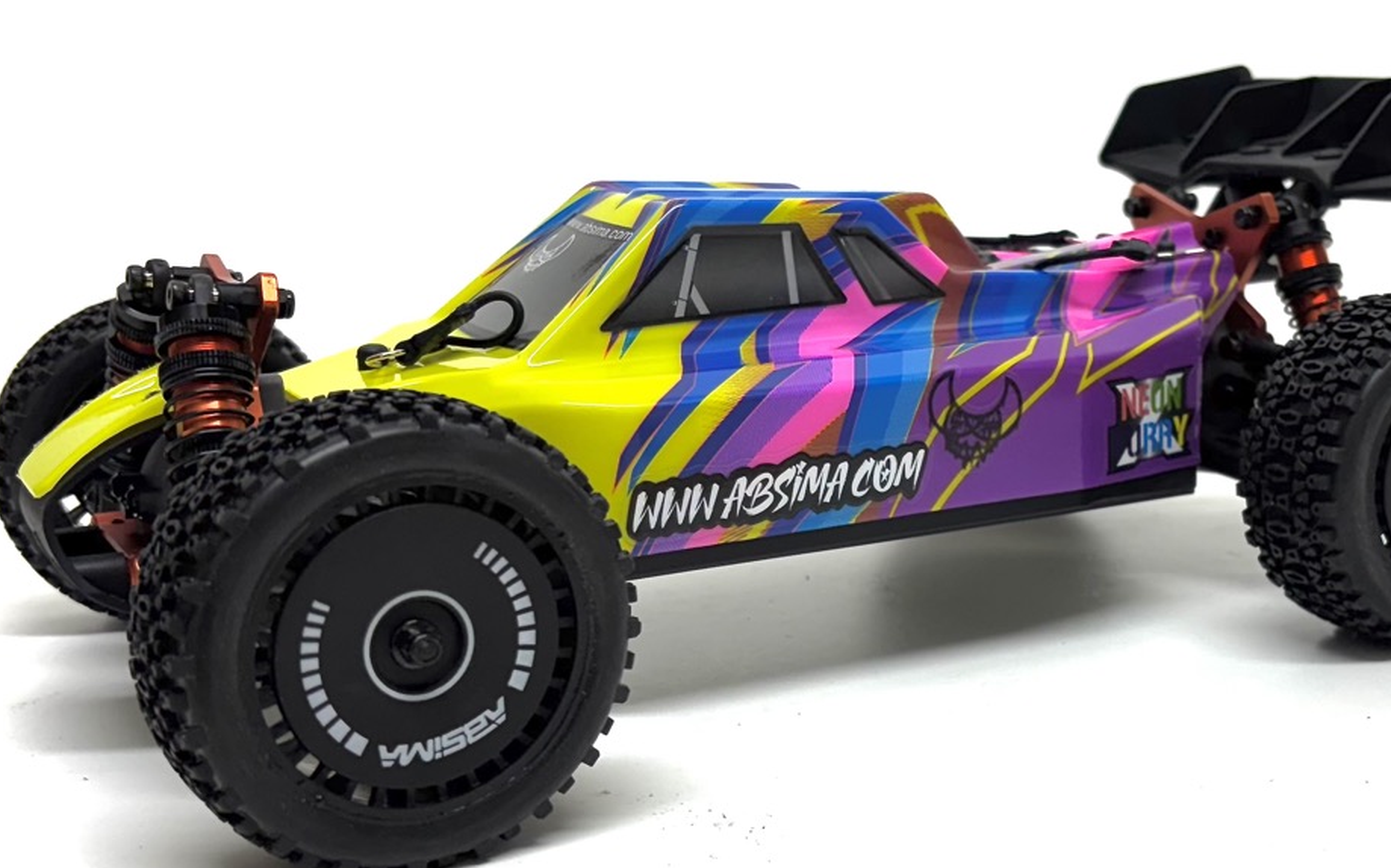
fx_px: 1364
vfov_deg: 35.3
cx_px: 826
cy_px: 467
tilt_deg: -11.8
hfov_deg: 53.7
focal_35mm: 36
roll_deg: +0.3
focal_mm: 5.96
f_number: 1.6
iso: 40
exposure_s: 1/100
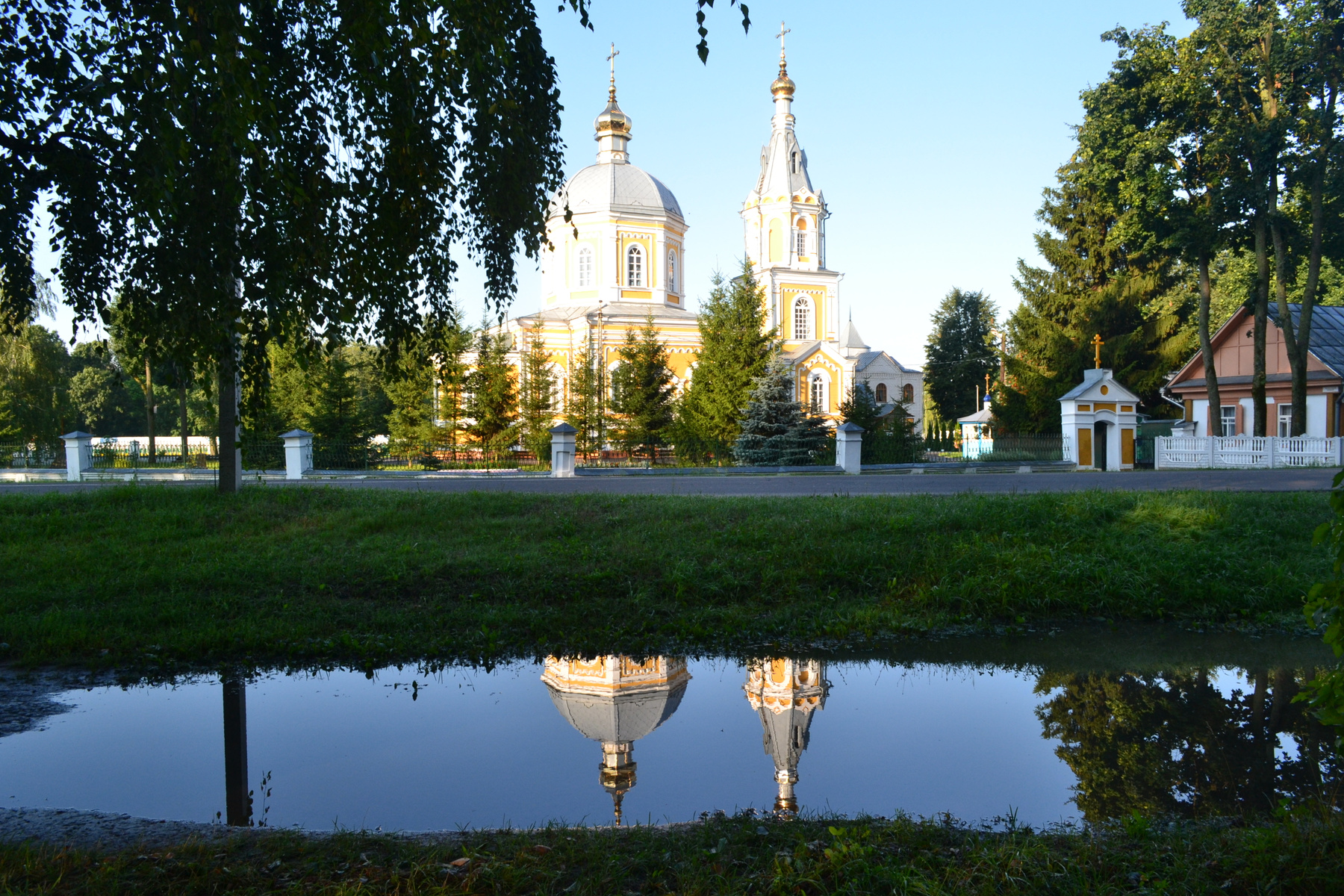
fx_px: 1008
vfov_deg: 47.9
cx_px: 672
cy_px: 448
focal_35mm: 27
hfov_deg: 67.4
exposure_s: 1/160
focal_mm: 18
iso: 400
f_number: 10
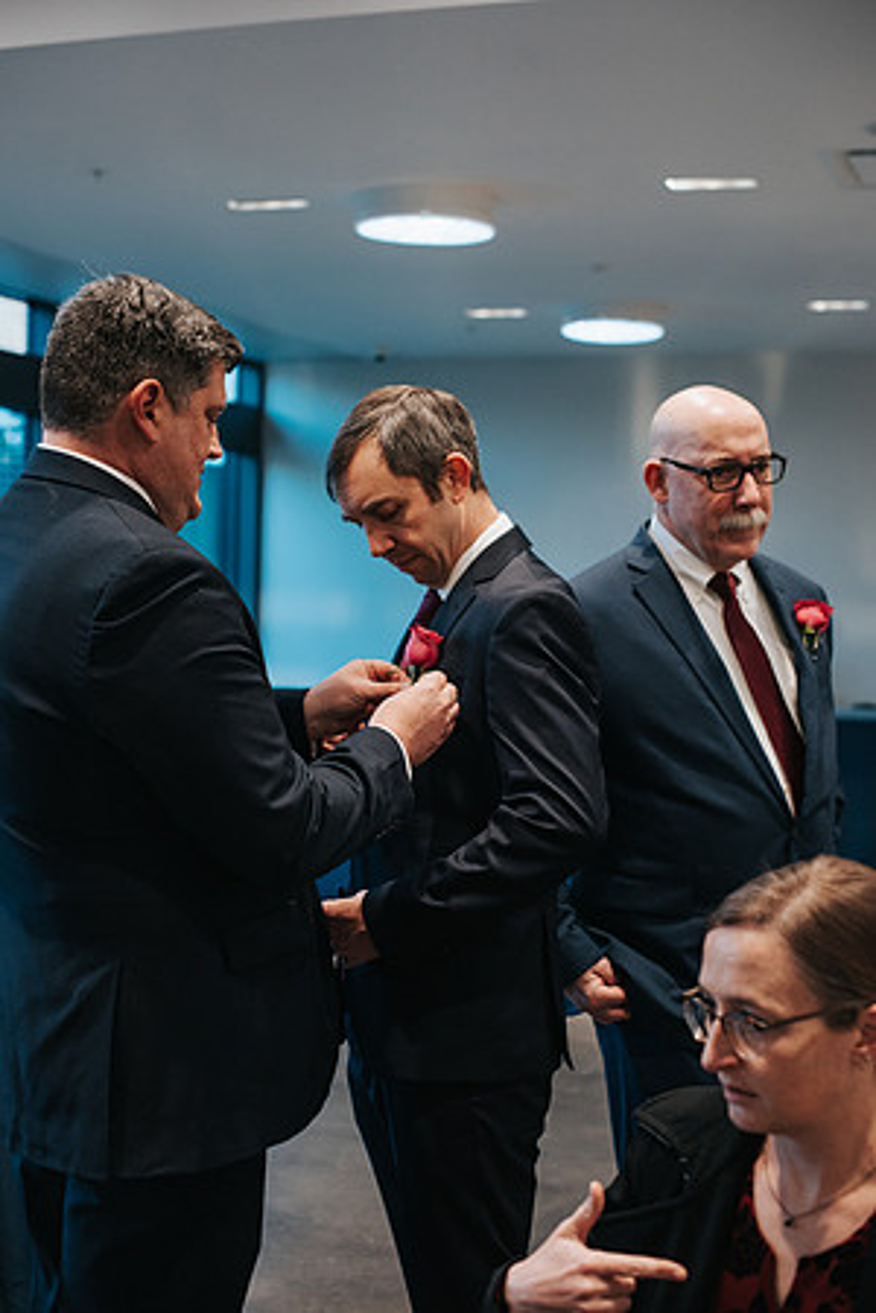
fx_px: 1825
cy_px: 656
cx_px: 438
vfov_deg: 39.6
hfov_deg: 27.0
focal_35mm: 50
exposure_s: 1/320
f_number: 3.2
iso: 1000
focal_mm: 50
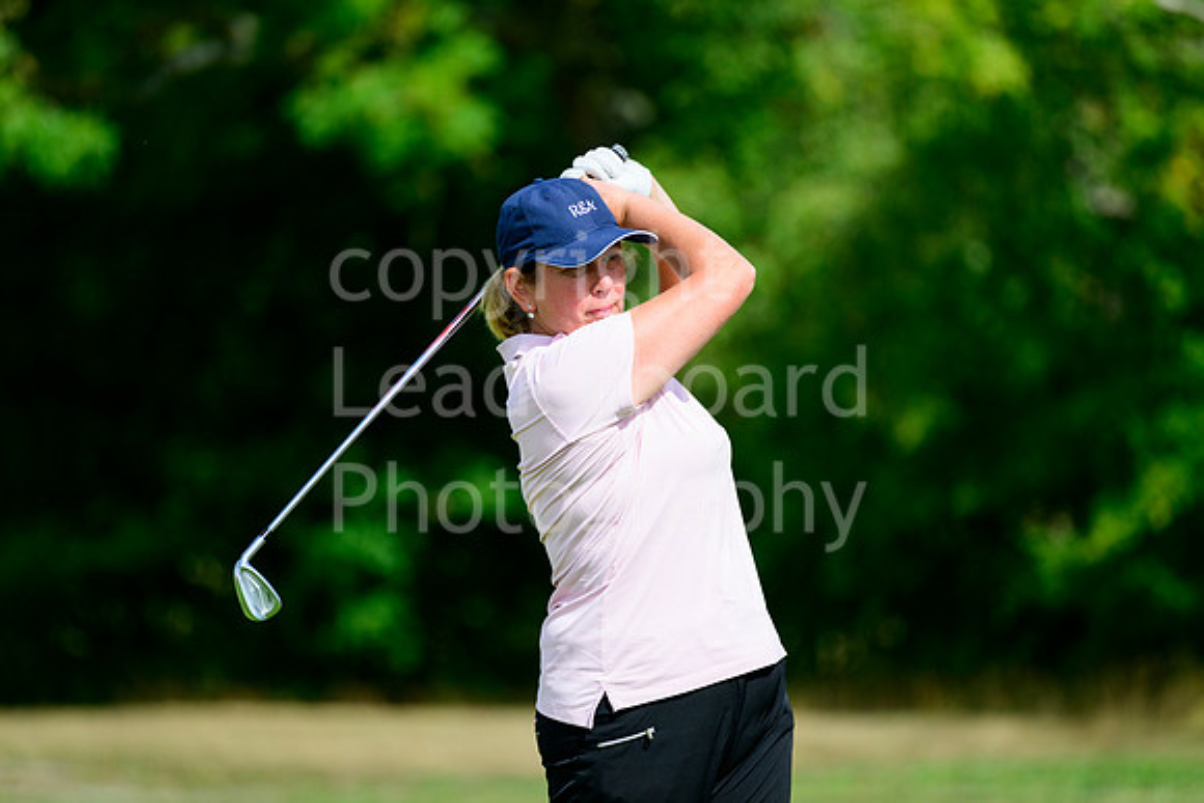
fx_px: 13380
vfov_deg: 3.4
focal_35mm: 400
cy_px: 402
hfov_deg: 5.2
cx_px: 602
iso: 400
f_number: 5.6
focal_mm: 400
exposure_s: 1/2000
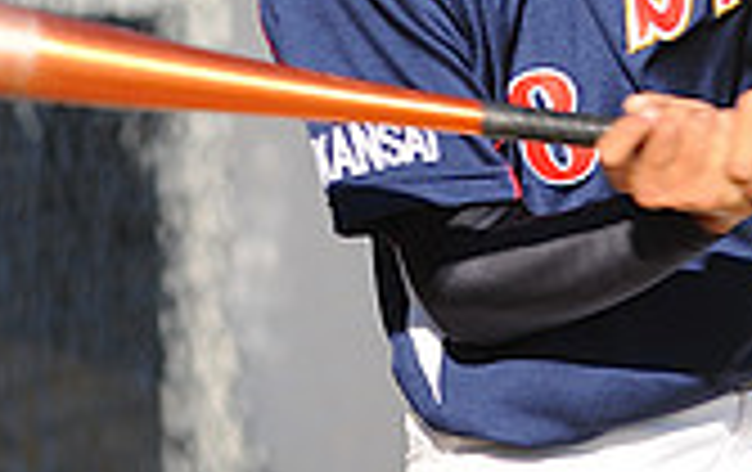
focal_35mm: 1233
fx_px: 25312
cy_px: -279
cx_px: 448
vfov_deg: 1.1
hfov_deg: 1.7
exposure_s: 1/1000
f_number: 4
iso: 200
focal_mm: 300
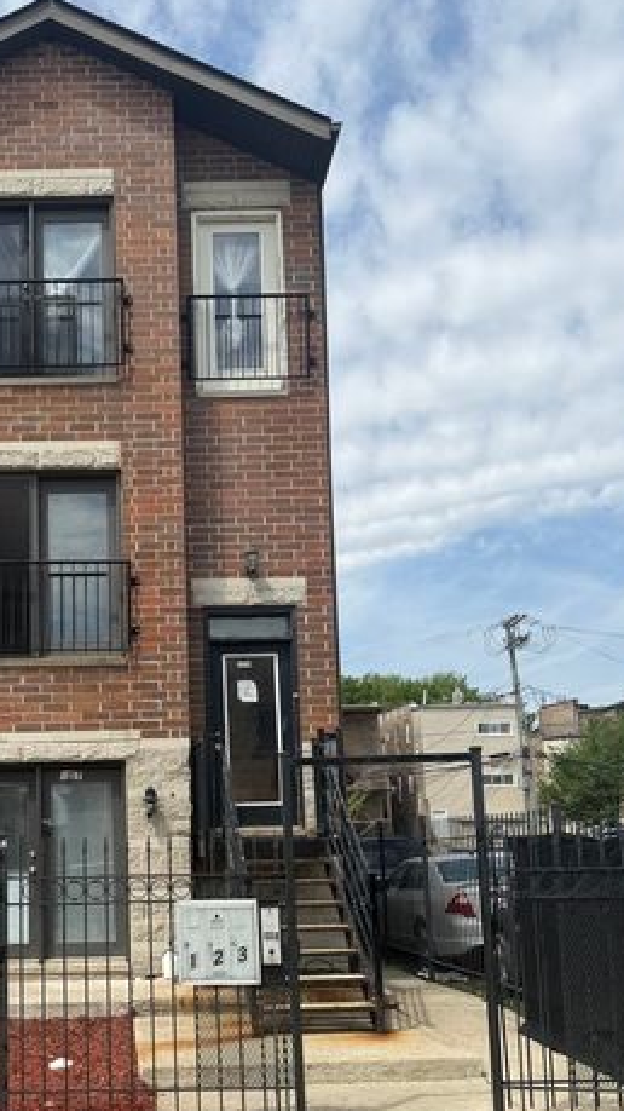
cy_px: 715
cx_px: 102
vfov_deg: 52.1
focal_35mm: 38
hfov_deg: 30.2
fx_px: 1118
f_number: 1.78
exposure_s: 1/5714
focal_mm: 6.76
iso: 80
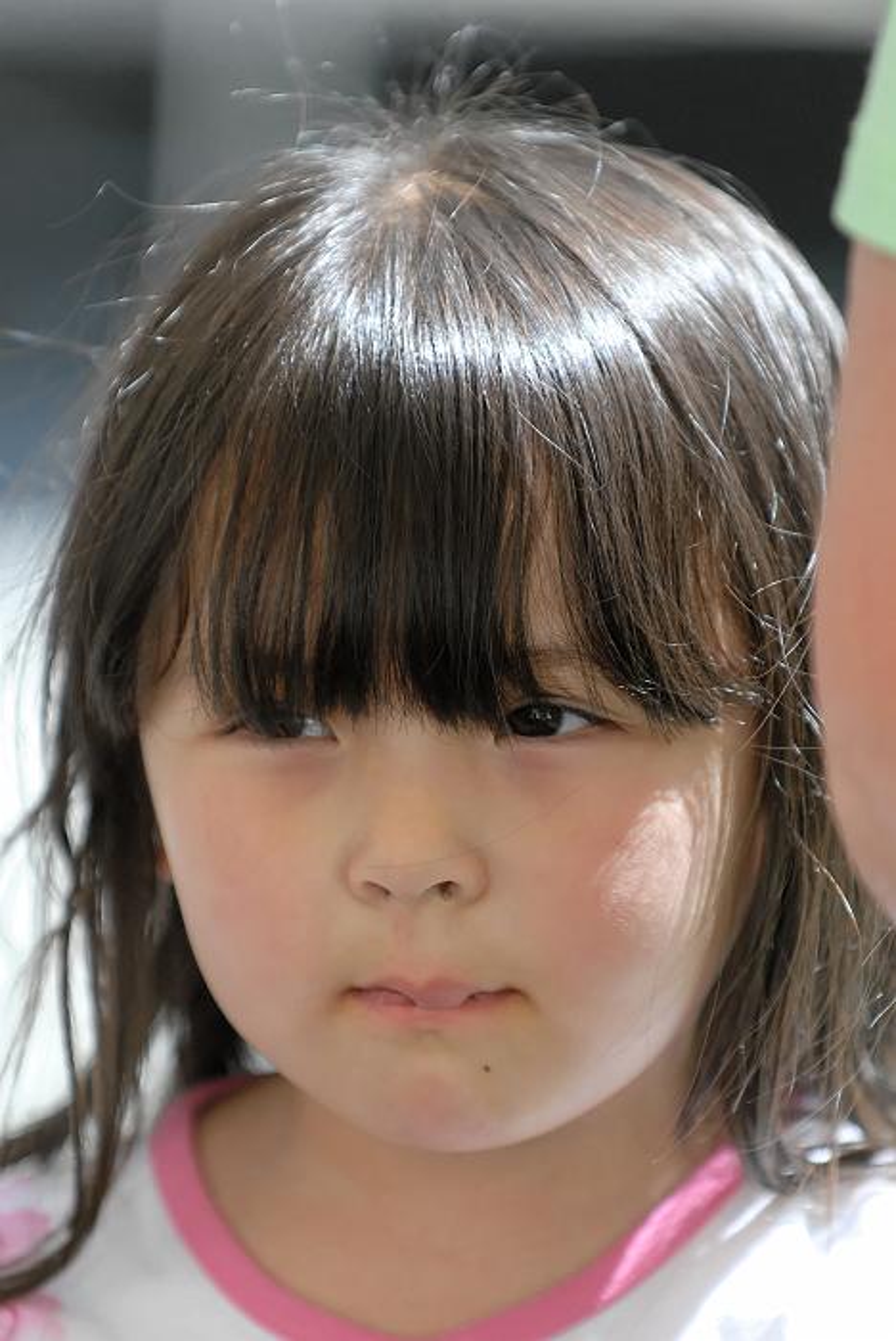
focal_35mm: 300
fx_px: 11177
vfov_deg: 6.9
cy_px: 670
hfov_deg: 4.6
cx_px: 448
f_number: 2.8
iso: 400
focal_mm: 200
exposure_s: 1/1250
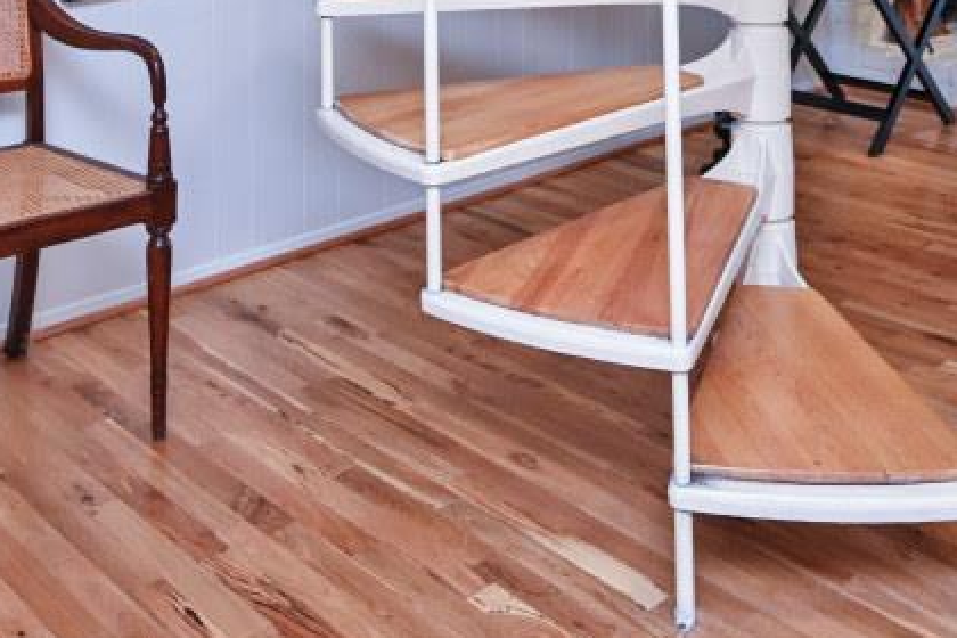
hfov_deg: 39.6
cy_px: -253
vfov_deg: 23.1
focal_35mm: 50
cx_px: 517
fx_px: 1329
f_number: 4
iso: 400
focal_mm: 14
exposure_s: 1/60
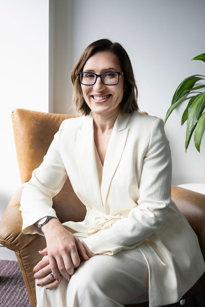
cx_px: 102
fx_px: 290
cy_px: 154
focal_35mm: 34
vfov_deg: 55.8
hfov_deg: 38.9
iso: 800
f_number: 7.1
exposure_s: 1/400
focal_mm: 34
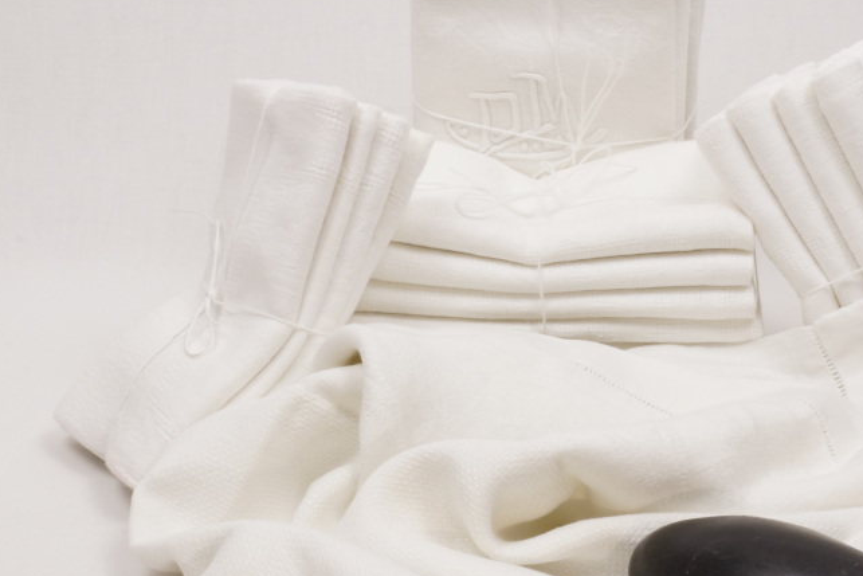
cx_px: 581
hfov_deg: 24.1
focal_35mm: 84
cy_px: 313
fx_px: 2014
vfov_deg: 16.3
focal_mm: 30
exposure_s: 1/2.5
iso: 400
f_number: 22
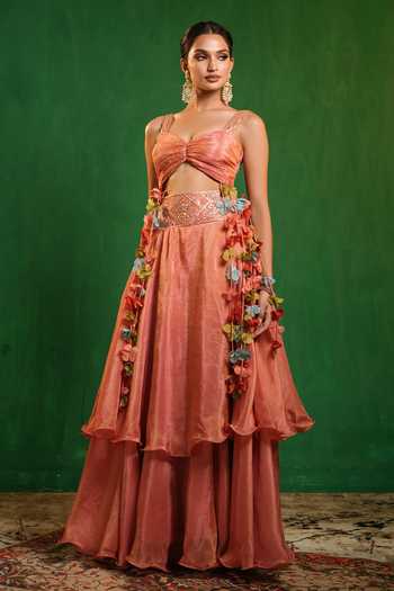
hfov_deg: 27.0
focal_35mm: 50
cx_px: 197
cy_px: 296
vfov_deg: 39.6
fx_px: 821
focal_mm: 50
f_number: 2.8
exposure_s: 1/160
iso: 400
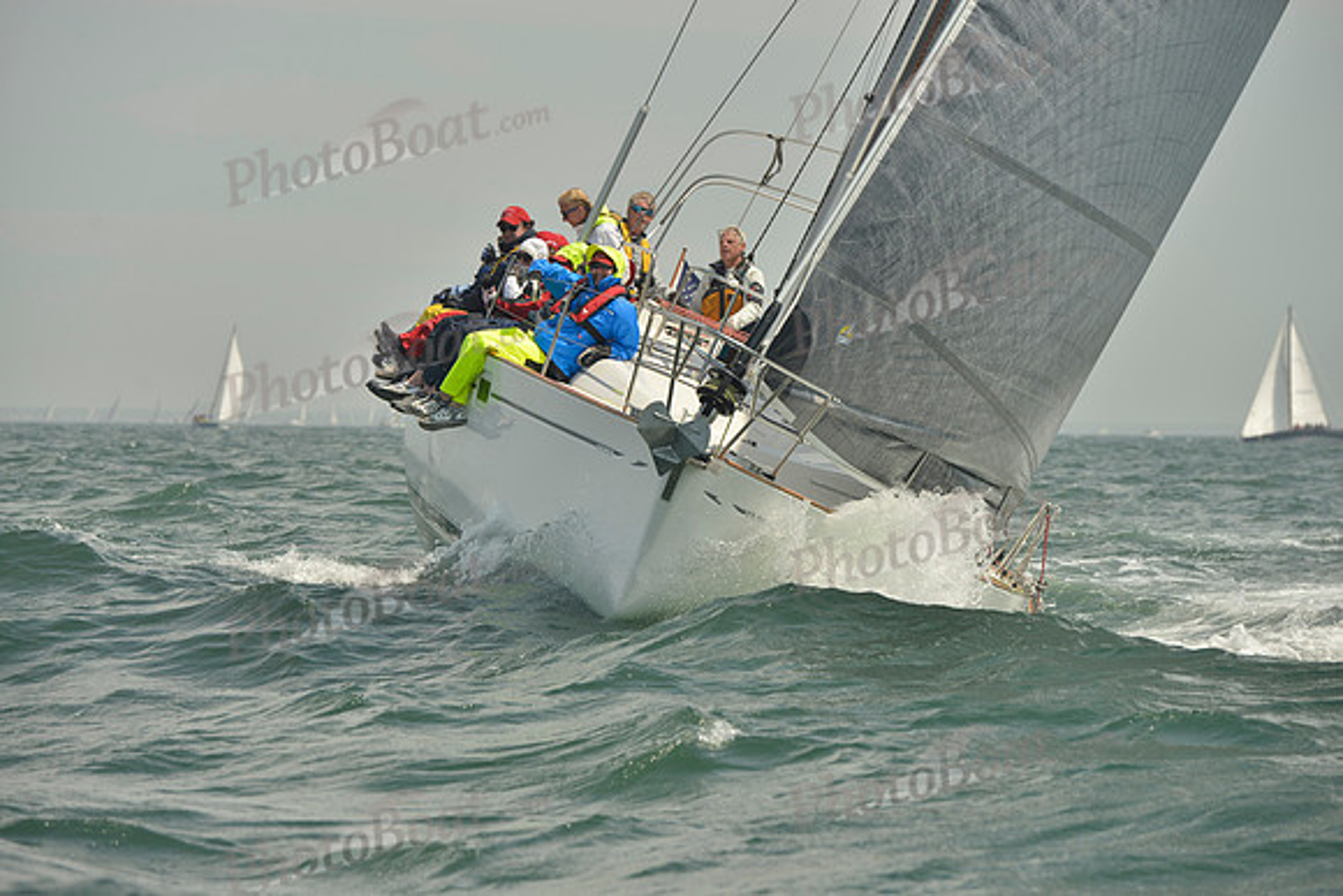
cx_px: 672
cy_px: 448
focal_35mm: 175
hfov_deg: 11.7
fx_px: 6530
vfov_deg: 7.9
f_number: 8
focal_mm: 175
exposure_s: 1/1250
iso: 200
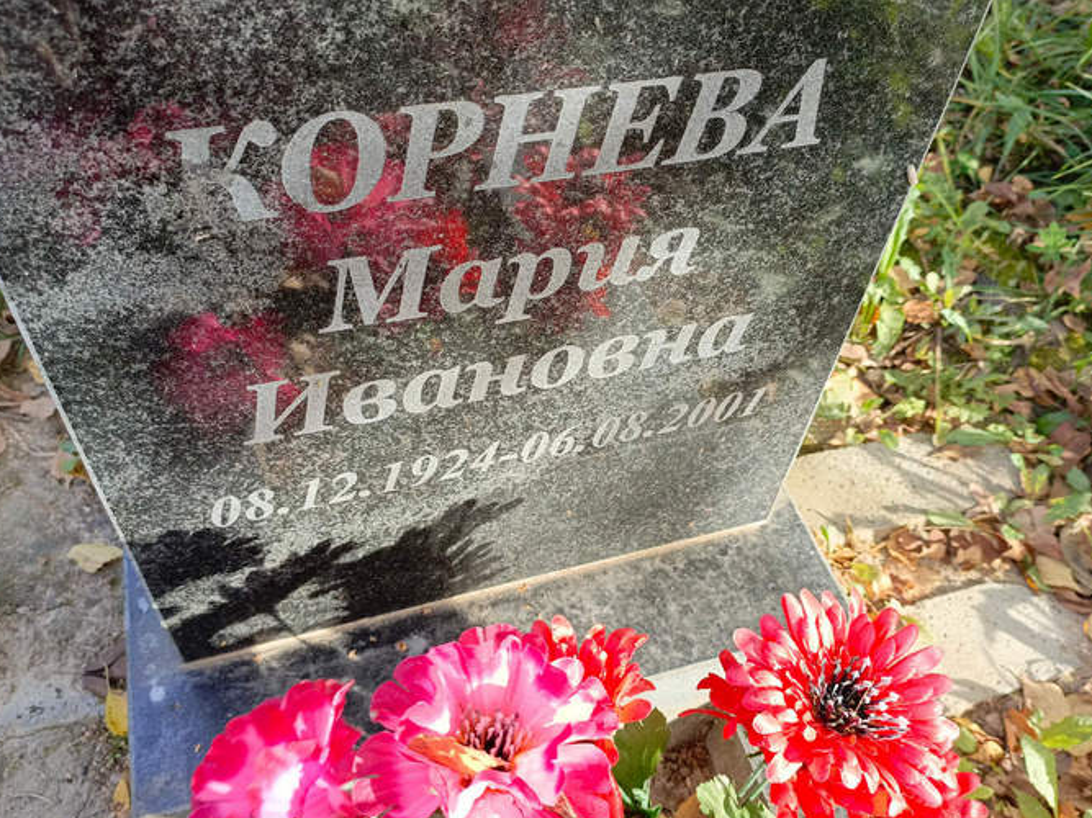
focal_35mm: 30
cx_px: 580
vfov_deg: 46.8
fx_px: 946
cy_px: 398
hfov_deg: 59.9
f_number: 1.69
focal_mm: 4.76
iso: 113
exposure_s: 1/127
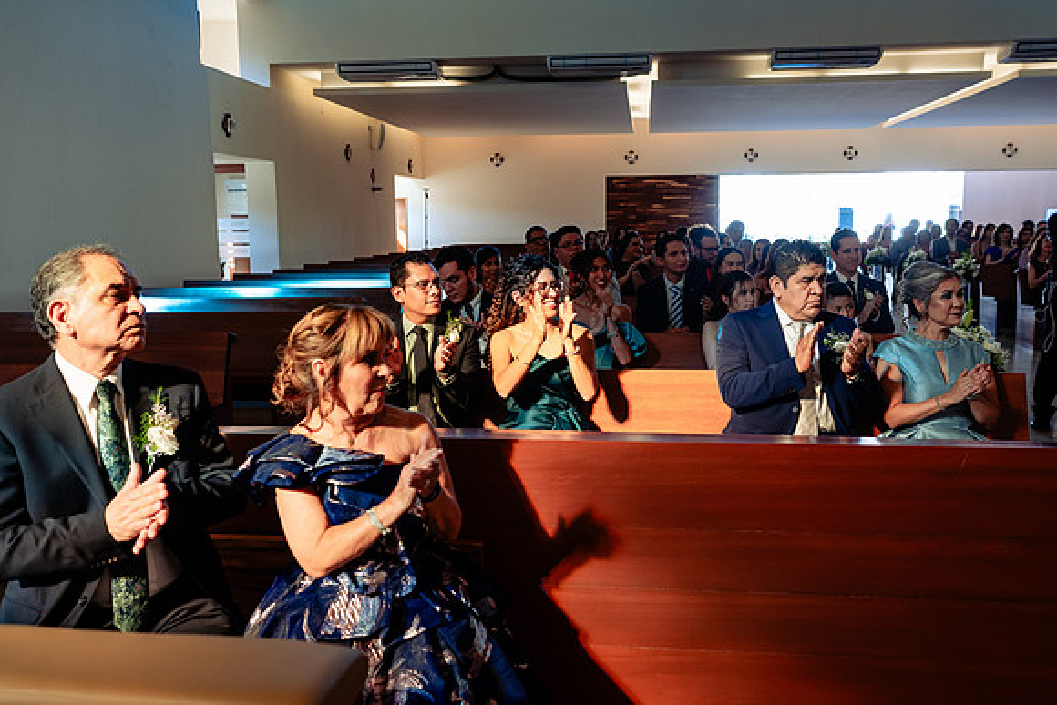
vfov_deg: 41.8
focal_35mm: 31
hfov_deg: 59.5
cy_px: 352
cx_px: 528
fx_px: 924
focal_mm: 31
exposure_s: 1/125
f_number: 4.5
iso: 500
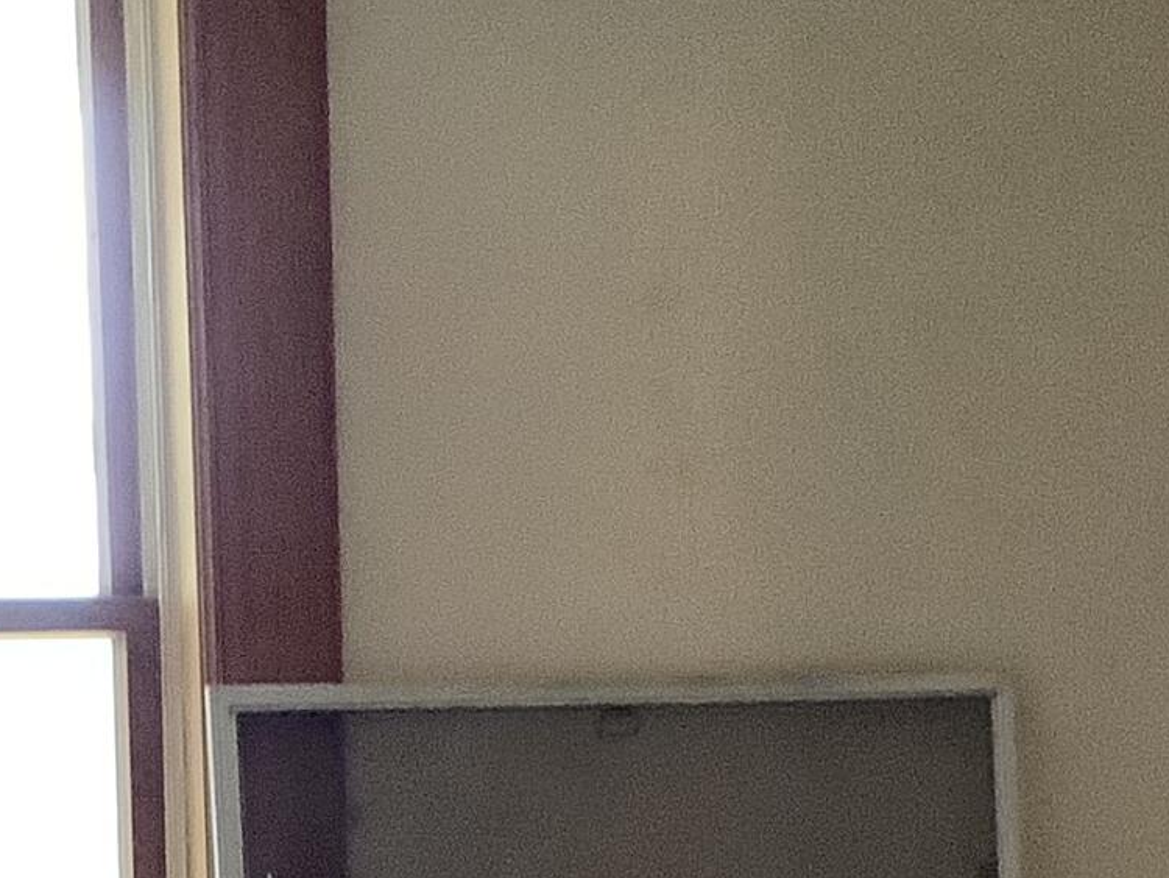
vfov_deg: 11.4
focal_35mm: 124
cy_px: 1400
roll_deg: -0.3
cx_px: 471
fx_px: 4189
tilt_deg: -11.4
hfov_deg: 15.9
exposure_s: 1/30
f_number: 2.4
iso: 640
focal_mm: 3.3
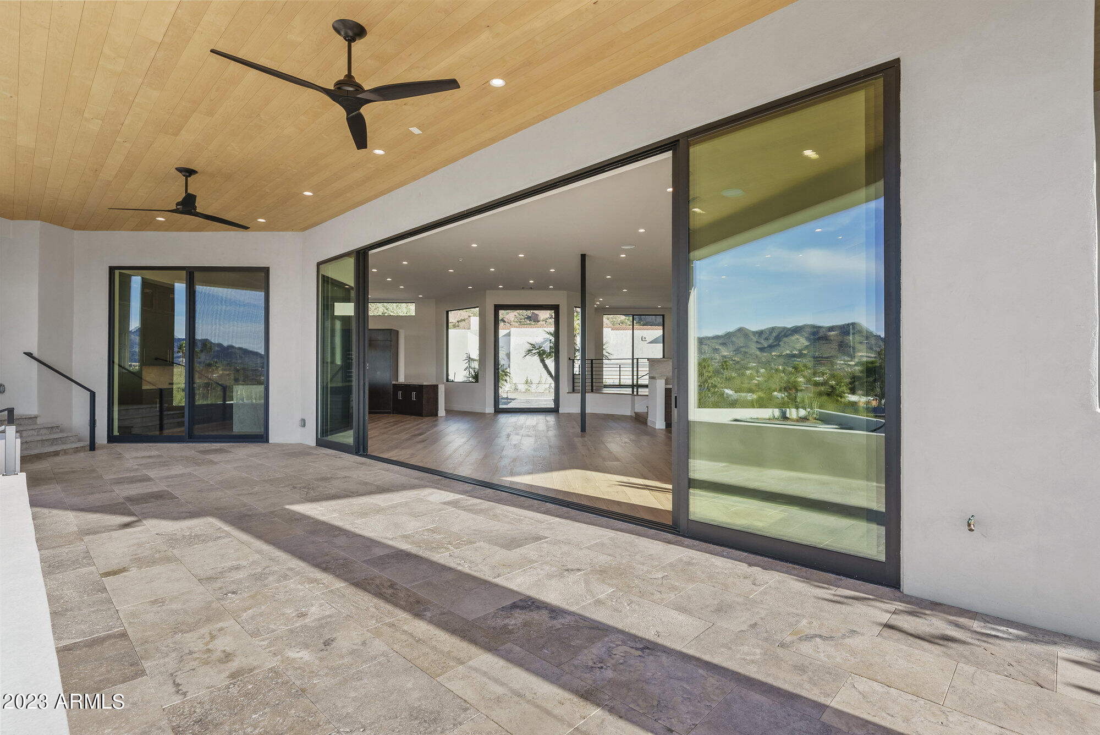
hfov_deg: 93.2
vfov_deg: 70.5
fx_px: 520
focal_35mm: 17
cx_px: 550
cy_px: 368
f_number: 8
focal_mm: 17
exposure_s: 1/50
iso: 125
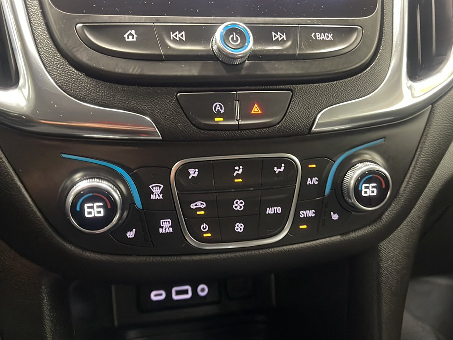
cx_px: 226
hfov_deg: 63.4
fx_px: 366
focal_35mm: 28
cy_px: 170
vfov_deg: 49.7
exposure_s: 1/40
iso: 1000
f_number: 1.6
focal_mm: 5.1
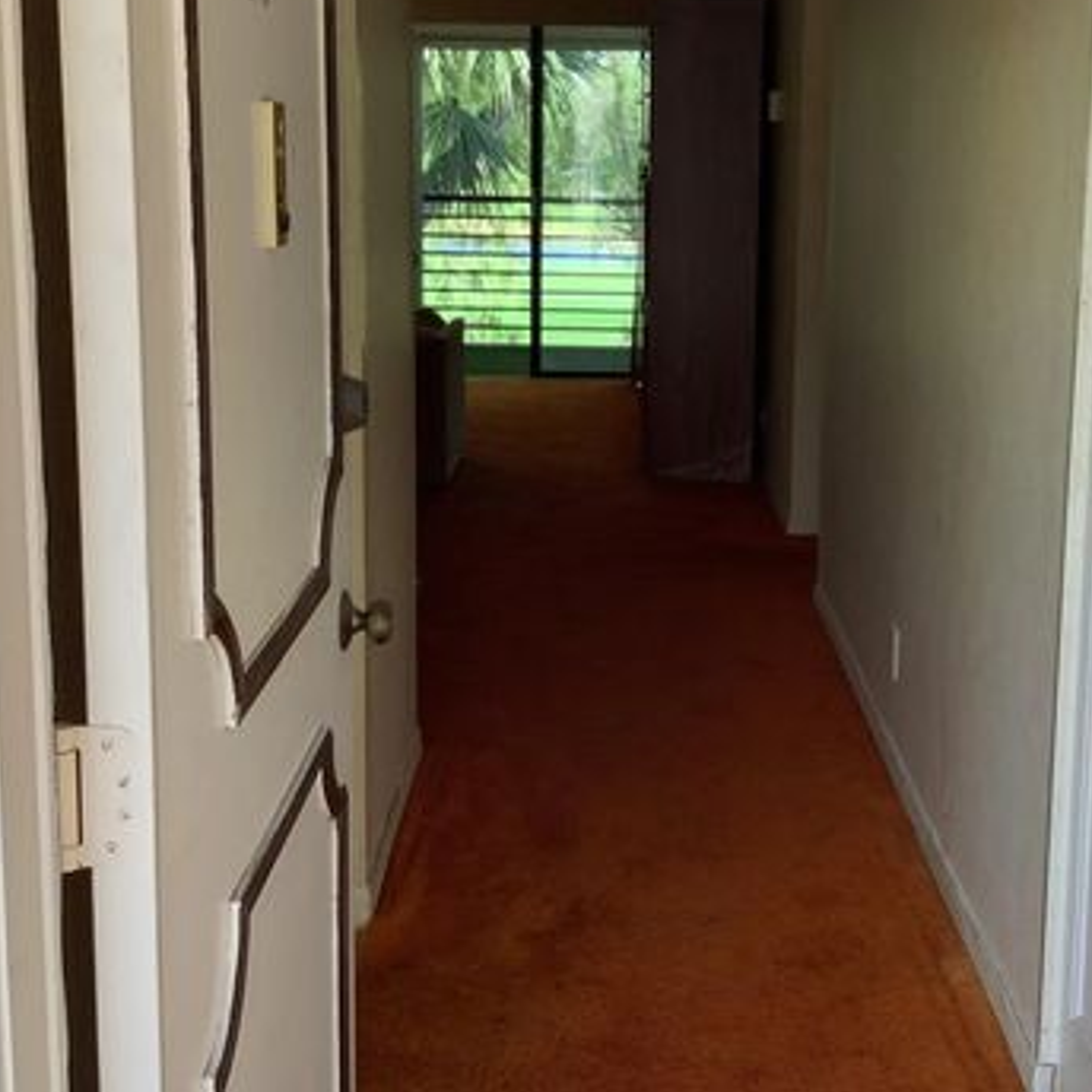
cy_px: 457
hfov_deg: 33.4
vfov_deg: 33.3
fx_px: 1820
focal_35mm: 51
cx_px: 606
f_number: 2.4
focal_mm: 3.3
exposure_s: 1/120
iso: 50
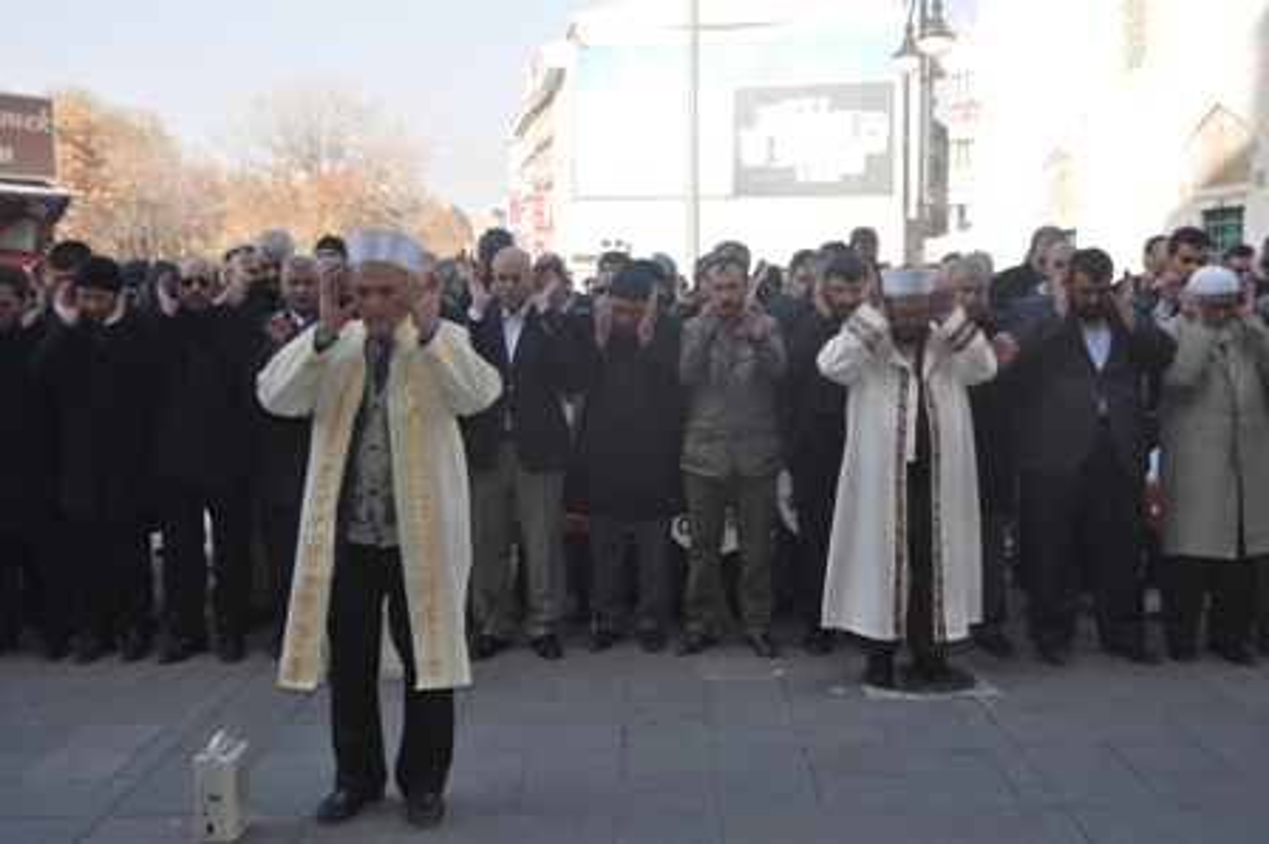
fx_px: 1532
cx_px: 634
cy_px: 422
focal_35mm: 44
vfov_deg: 30.8
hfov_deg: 45.0
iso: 200
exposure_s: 1/200
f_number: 7.1
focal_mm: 29
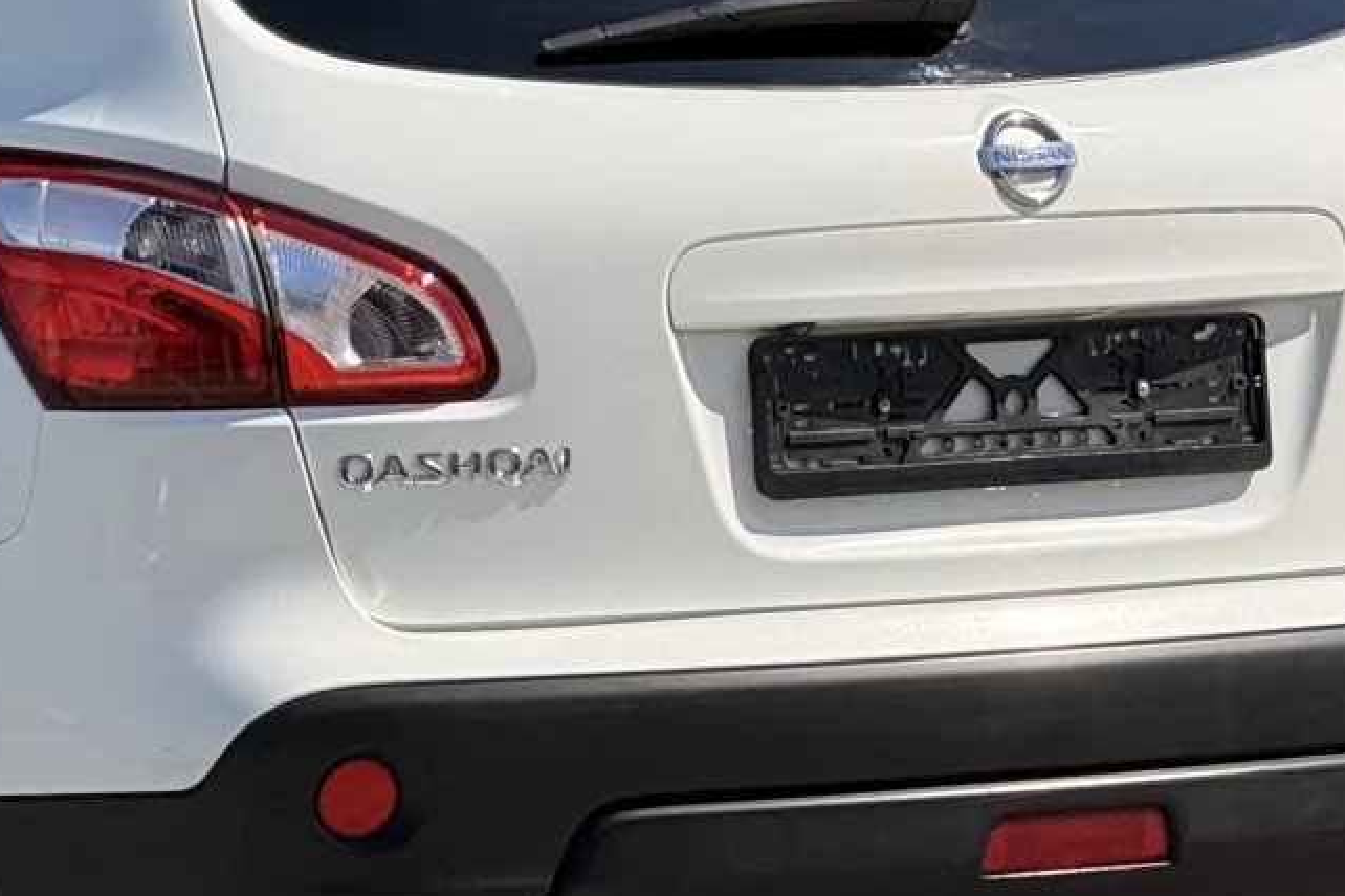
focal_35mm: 373
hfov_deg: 5.5
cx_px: -132
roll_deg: +0.0
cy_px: 523
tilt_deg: -5.4
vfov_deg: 3.7
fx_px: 13935
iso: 50
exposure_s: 1/1916
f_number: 2.8
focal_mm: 15.66
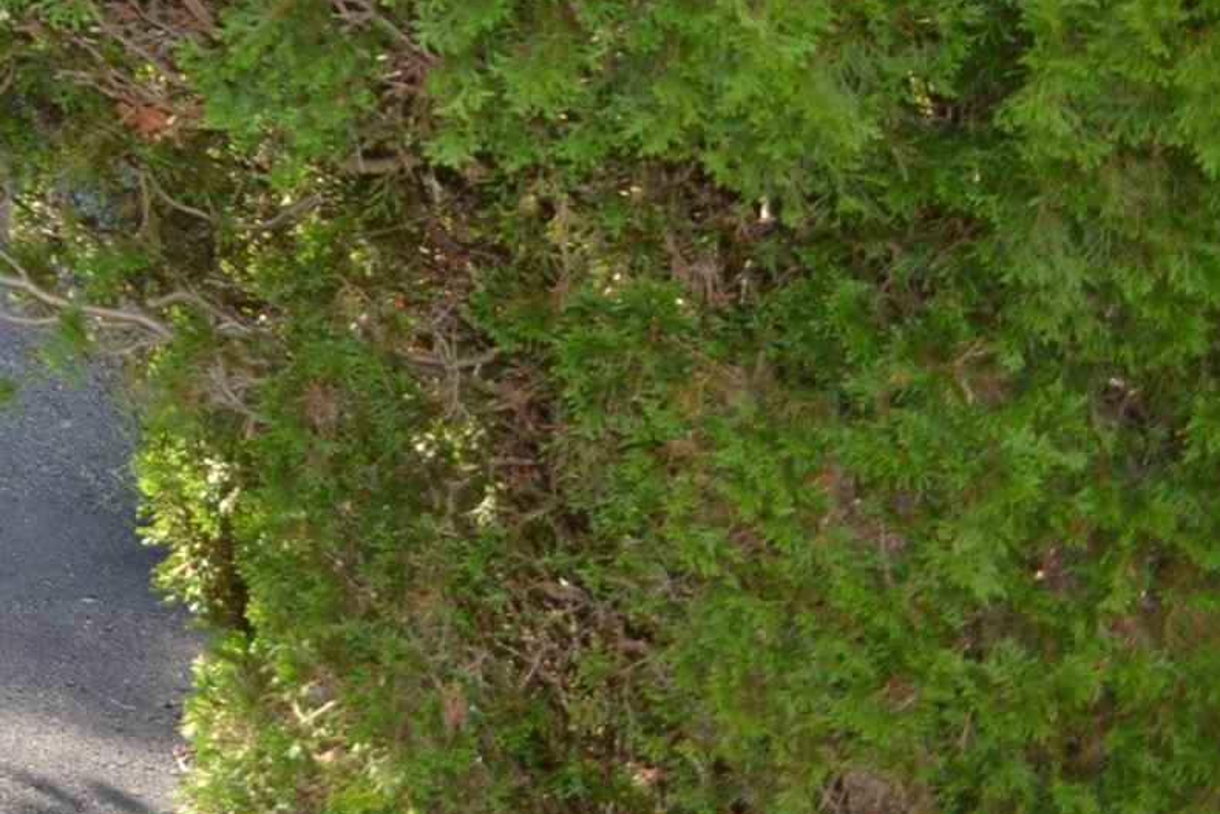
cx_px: -964
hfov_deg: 16.4
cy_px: -721
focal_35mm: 105
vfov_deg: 11.9
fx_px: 3559
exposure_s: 1/160
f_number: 4
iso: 100
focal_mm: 18
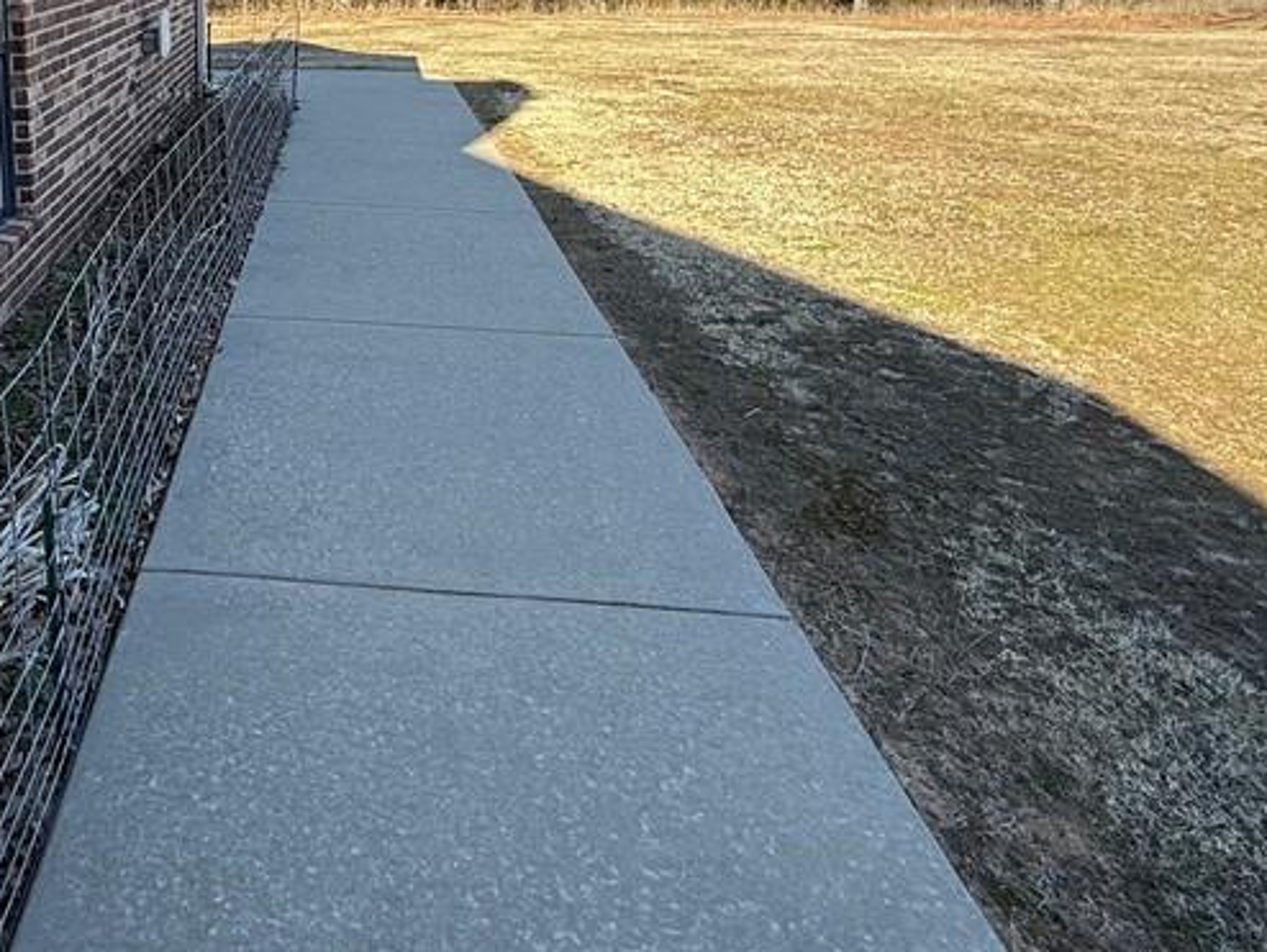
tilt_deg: -9.2
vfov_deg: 44.5
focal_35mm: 29
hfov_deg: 57.0
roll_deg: -2.8
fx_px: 1062
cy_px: 118
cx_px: 249
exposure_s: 1/686
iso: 50
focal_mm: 2.22
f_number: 2.2
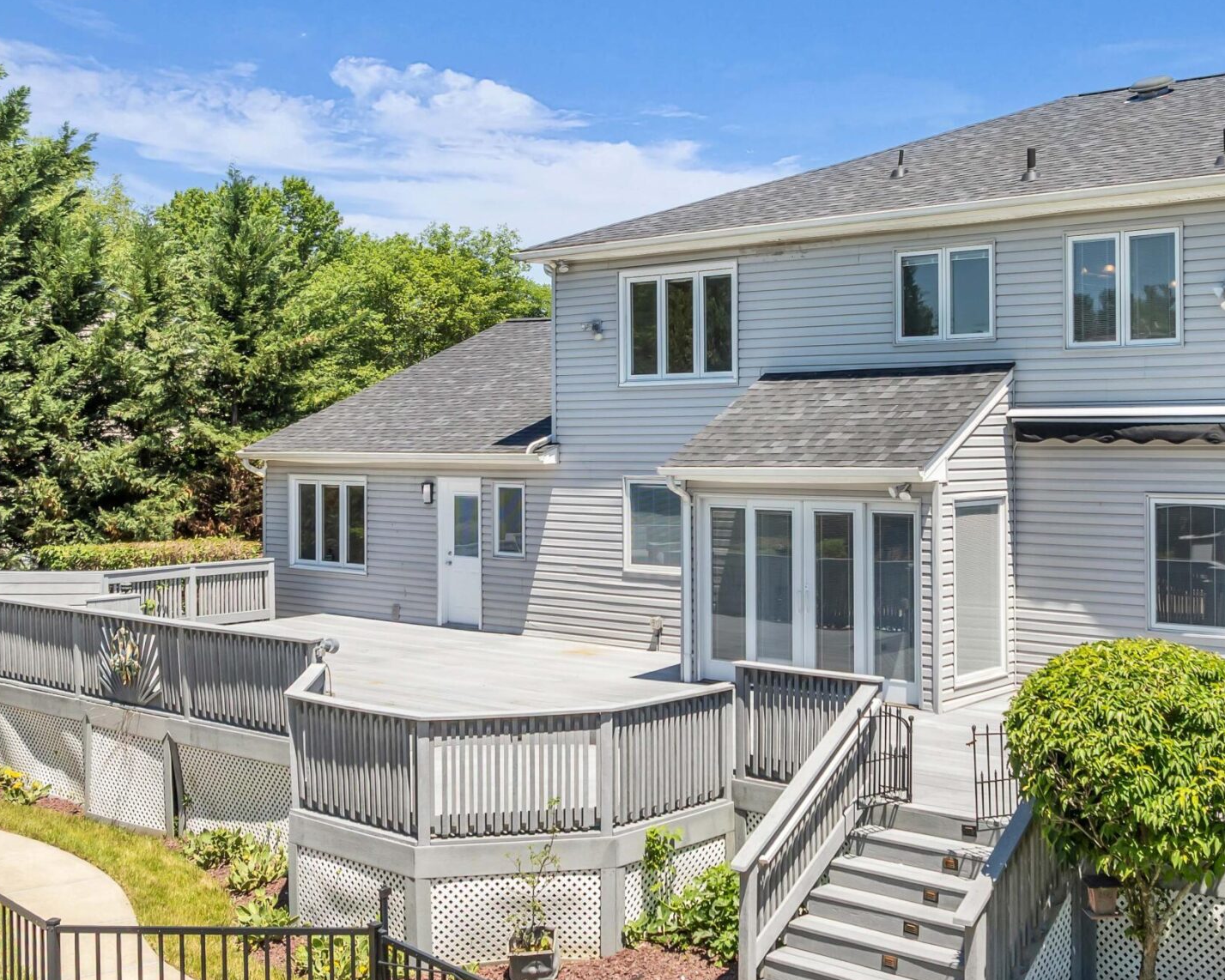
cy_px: 433
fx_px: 1523
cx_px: 774
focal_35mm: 42
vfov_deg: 35.6
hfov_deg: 43.4
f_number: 2.8
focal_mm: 12.29
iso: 100
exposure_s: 1/1000
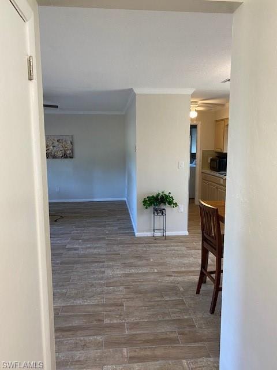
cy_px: 185
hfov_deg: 53.1
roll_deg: -0.3
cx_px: 138
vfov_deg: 67.3
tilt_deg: -9.1
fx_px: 277
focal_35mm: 26
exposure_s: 1/60
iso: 80
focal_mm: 4.25
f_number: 1.8
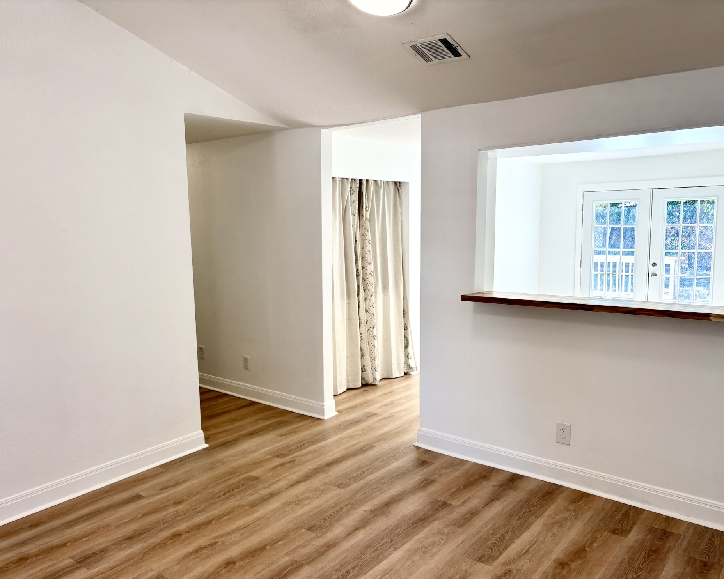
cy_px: 299
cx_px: 355
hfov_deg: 62.2
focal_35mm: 28
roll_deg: +1.5
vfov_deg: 51.5
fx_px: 600
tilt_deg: -7.1
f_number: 1.6
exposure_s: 1/137
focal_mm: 5.96
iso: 40
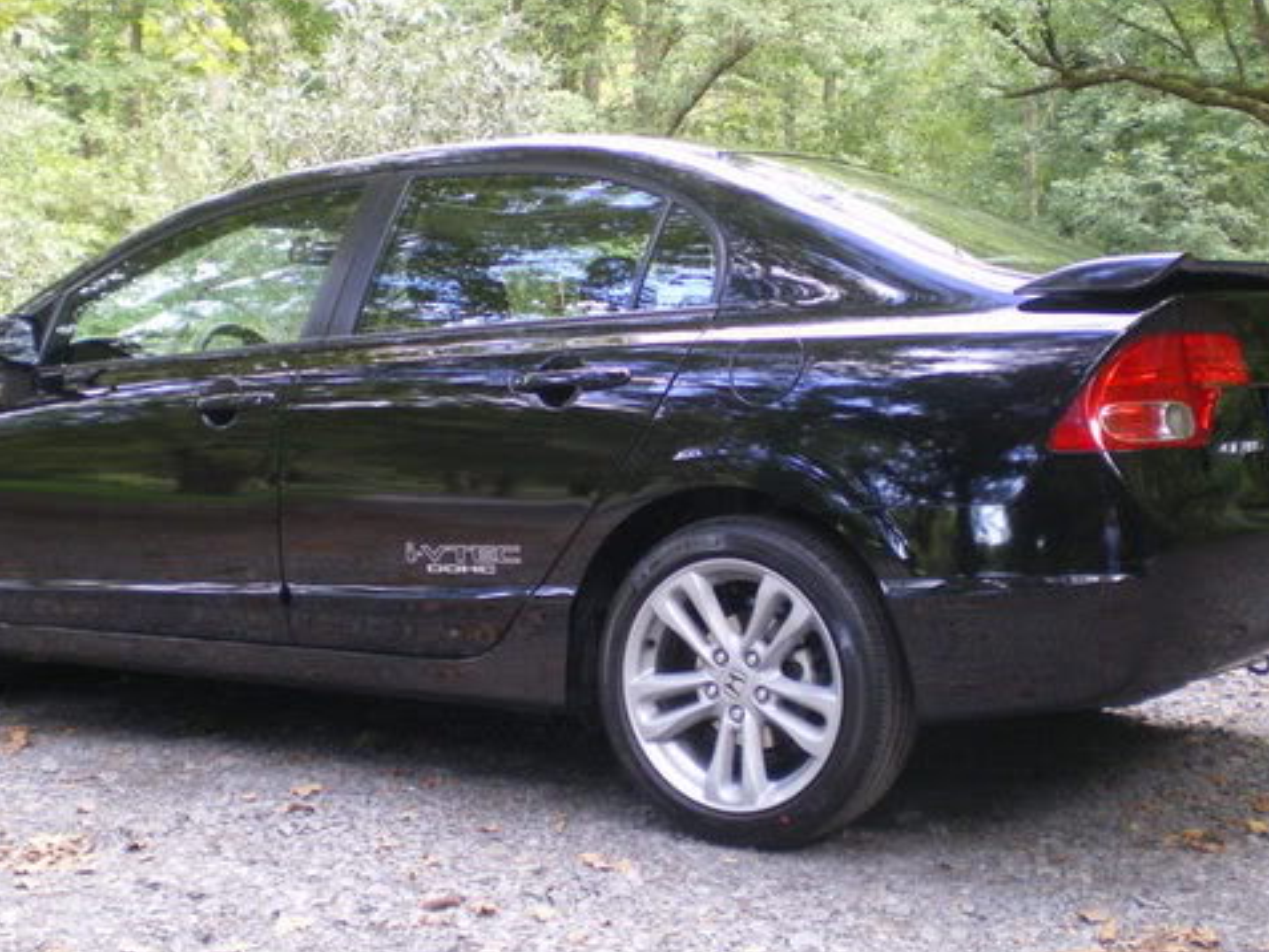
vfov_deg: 28.6
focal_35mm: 51
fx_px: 1870
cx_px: 545
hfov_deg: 37.4
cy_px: 471
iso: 160
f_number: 3.1
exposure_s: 1/30
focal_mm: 6.3
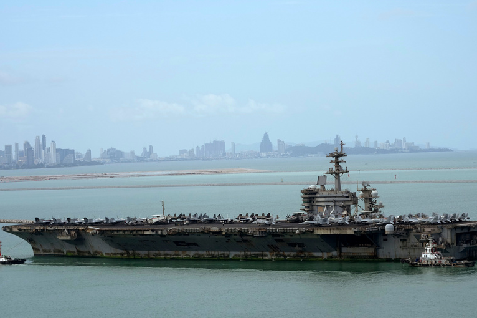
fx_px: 1894
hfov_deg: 14.4
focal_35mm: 143
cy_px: 165
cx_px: 251
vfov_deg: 9.6
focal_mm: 107
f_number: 6.3
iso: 500
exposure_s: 1/4000
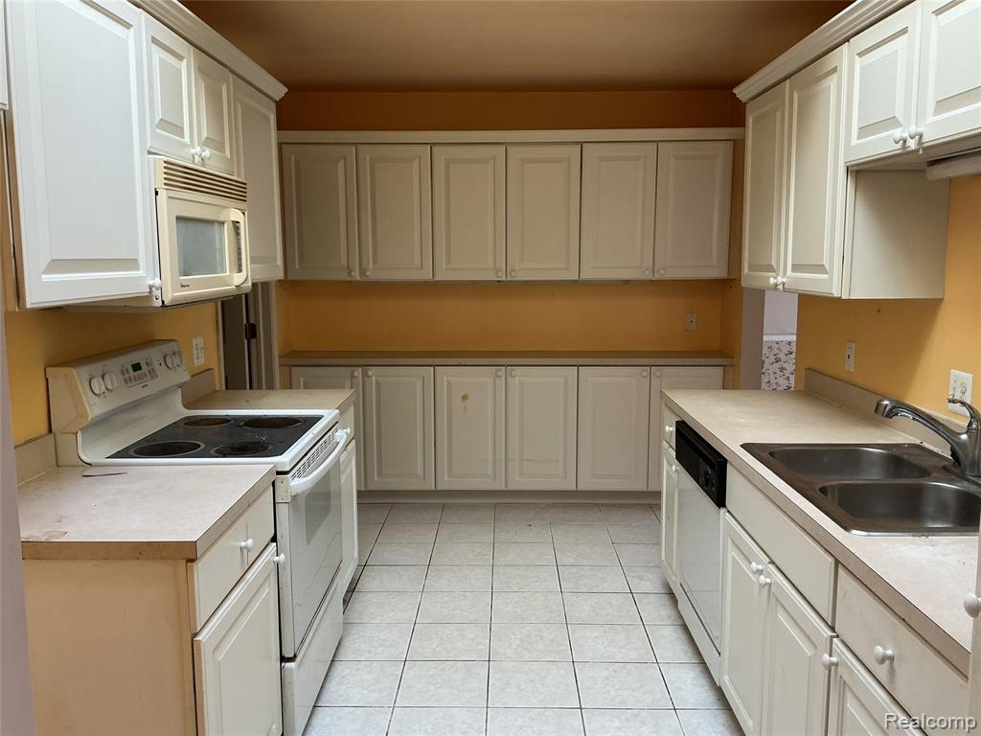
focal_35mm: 29
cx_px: 490
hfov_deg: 61.7
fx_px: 822
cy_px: 368
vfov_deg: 48.2
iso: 40
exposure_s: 1/60
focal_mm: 3
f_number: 1.8
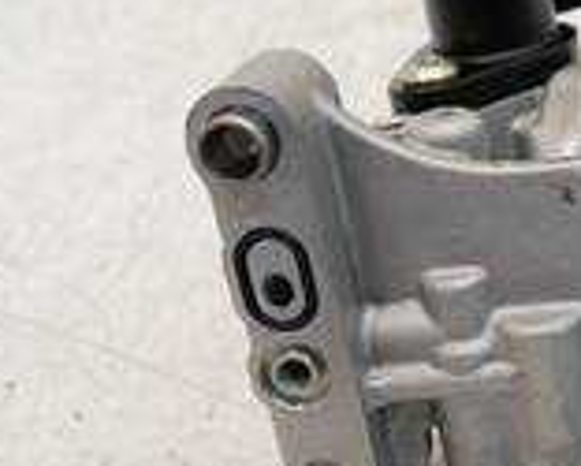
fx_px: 1239
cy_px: 209
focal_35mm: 72
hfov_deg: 24.1
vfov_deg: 21.3
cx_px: 689
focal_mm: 12
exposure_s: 1/60
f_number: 3.5
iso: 400
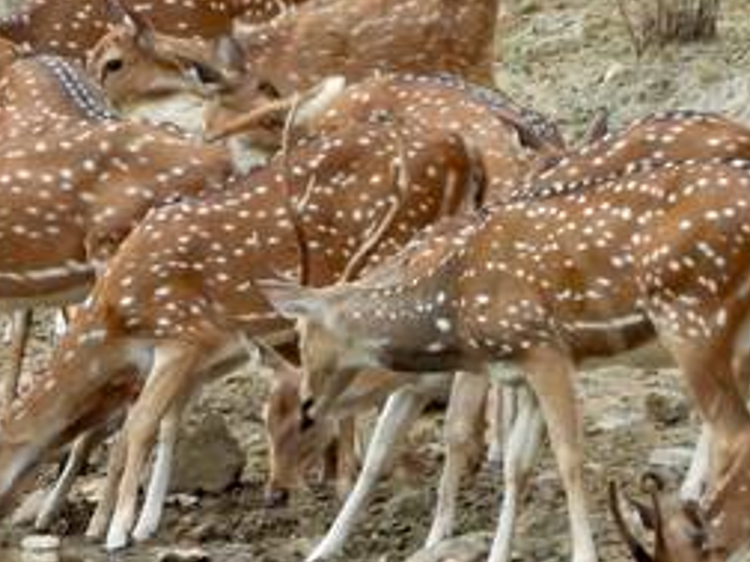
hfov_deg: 0.7
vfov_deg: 0.5
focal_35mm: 2860
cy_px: 390
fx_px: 61966
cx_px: -12
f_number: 5.6
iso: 400
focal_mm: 178
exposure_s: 1/160
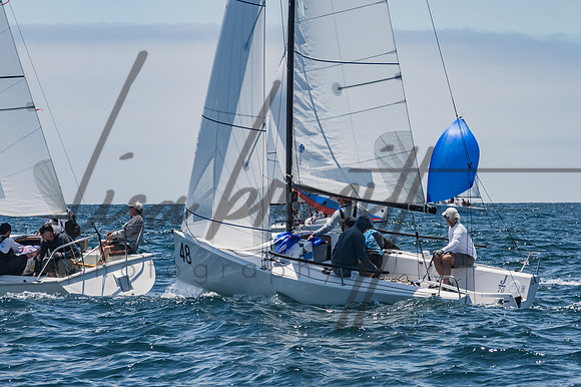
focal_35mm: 283
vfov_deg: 4.9
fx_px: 4563
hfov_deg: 7.3
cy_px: 194
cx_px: 290
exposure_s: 1/1600
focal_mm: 185
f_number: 14
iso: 640
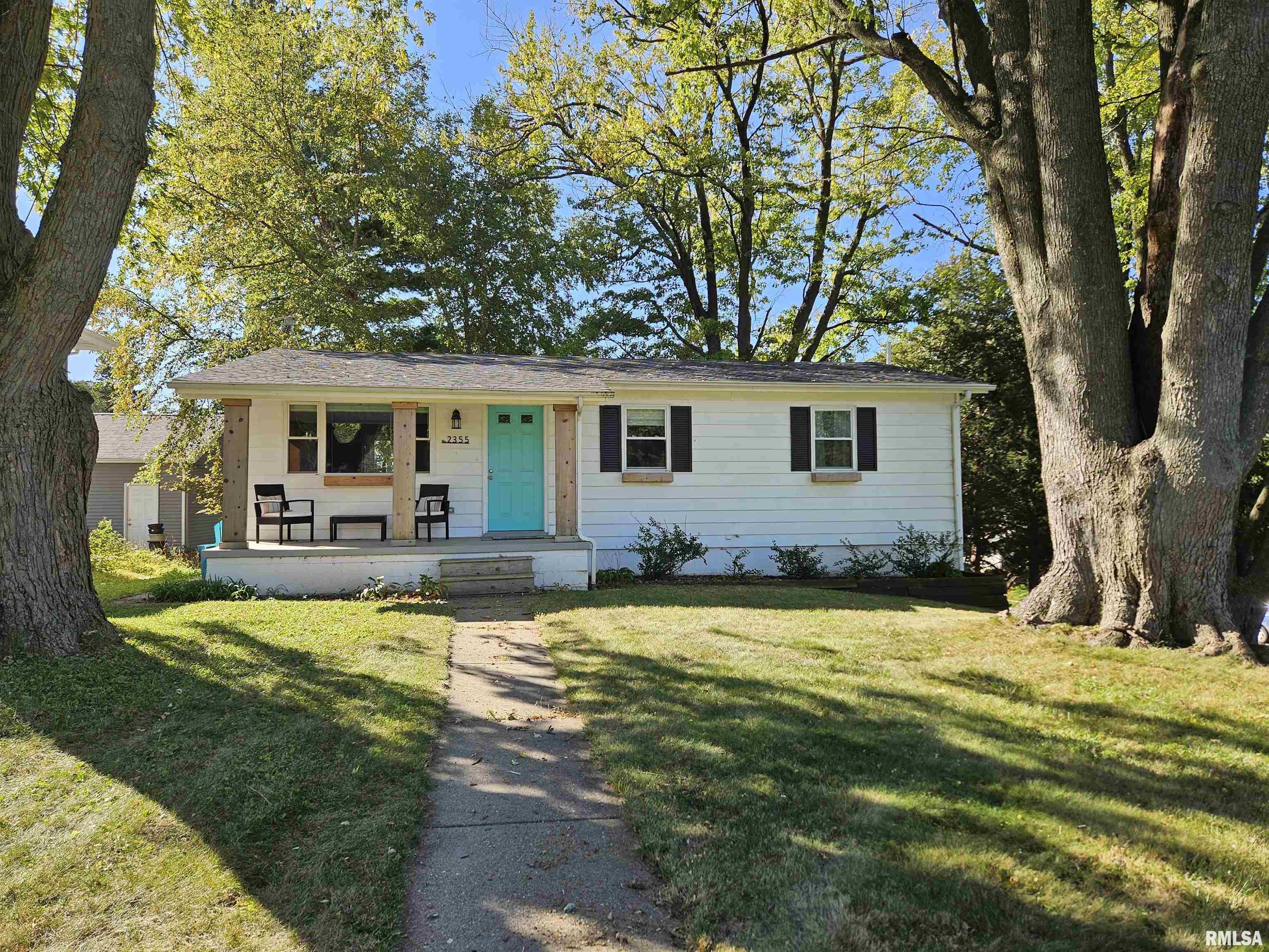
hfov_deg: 73.9
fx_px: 843
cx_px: 634
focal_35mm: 23
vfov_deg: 58.9
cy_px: 476
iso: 25
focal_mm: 5.4
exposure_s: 1/548
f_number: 1.8
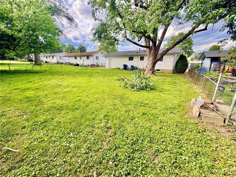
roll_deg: -1.0
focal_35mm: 14
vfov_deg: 85.7
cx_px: 118
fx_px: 95
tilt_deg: -13.3
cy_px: 88
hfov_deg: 102.1
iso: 64
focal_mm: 2.22
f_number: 2.2
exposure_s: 1/498
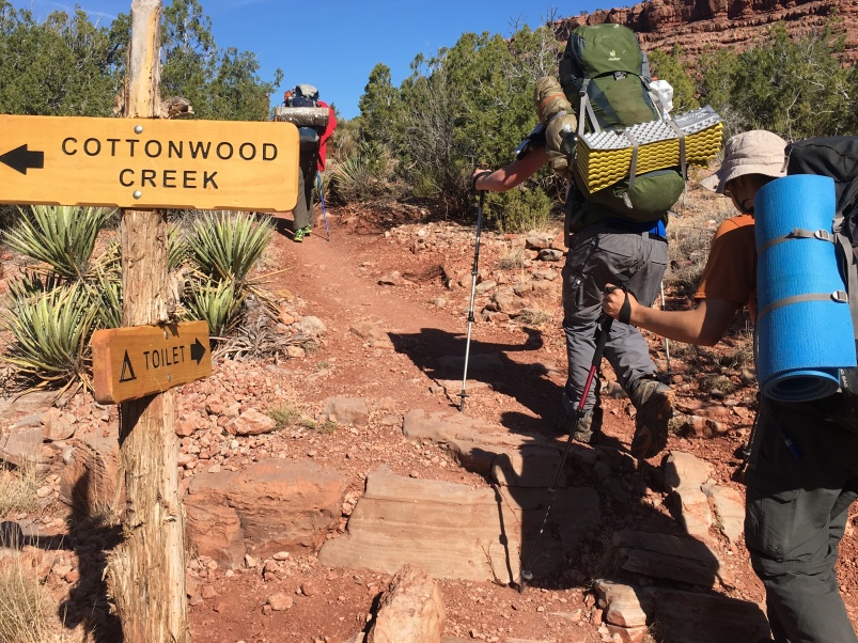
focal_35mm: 37
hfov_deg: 50.1
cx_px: 384
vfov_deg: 38.4
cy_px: 247
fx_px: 917
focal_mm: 4.15
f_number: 2.2
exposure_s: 1/1603
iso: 25
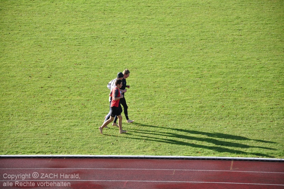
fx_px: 1240
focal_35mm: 158
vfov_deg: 8.7
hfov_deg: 13.1
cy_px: 94
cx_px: 142
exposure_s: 1/320
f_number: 5.6
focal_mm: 105
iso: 200
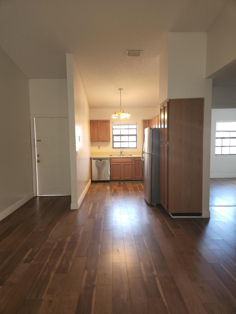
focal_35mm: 23
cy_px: 157
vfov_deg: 73.9
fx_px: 209
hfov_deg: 58.9
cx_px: 118
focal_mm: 5.4
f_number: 1.8
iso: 100
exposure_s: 1/40
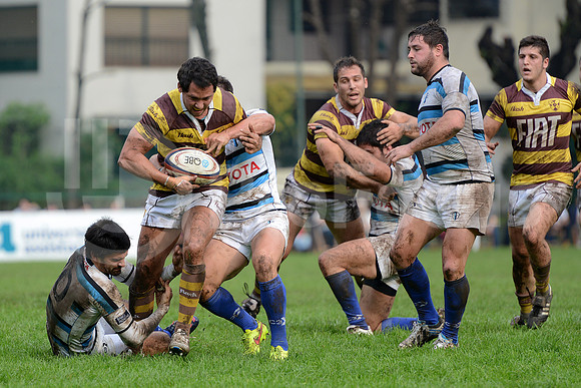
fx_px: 4520
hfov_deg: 7.4
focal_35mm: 280
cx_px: 290
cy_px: 194
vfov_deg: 4.9
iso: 500
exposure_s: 1/800
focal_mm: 280
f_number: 4
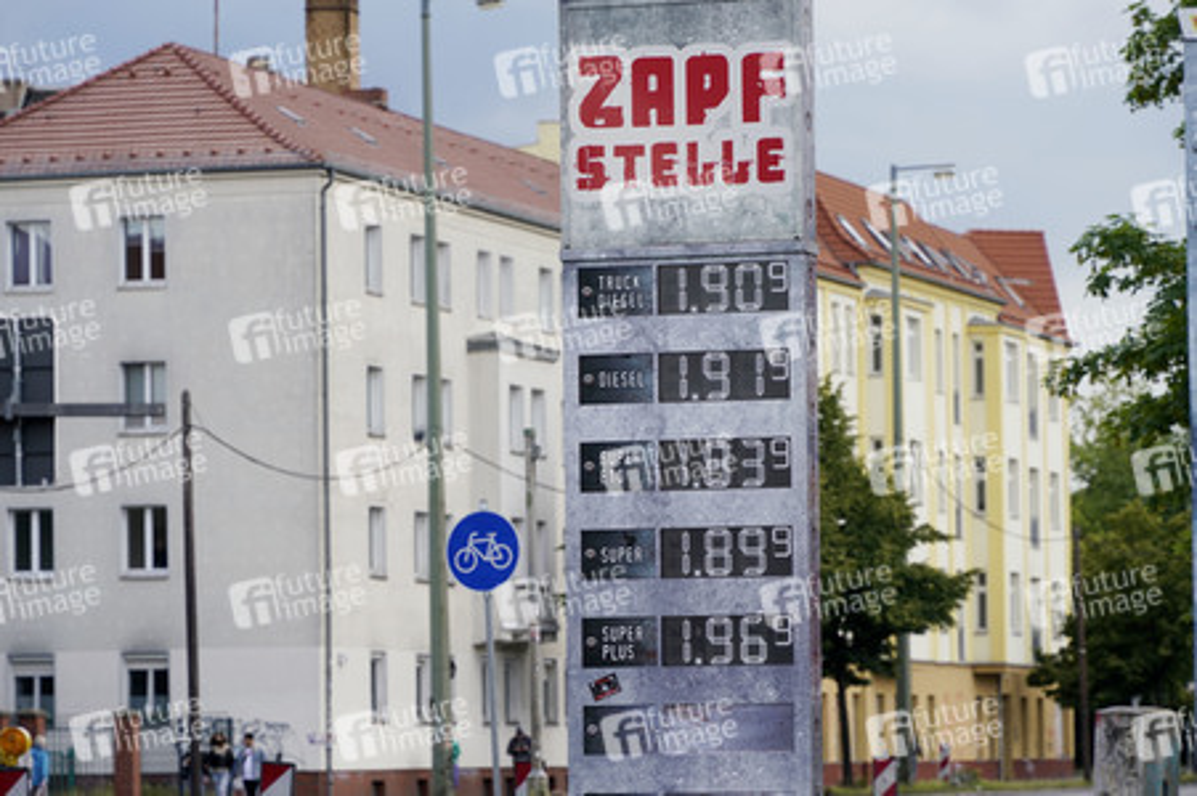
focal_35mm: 168
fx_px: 5582
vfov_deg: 8.2
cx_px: 598
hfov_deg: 12.2
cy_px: 398
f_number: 8
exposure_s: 1/400
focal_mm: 168
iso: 320
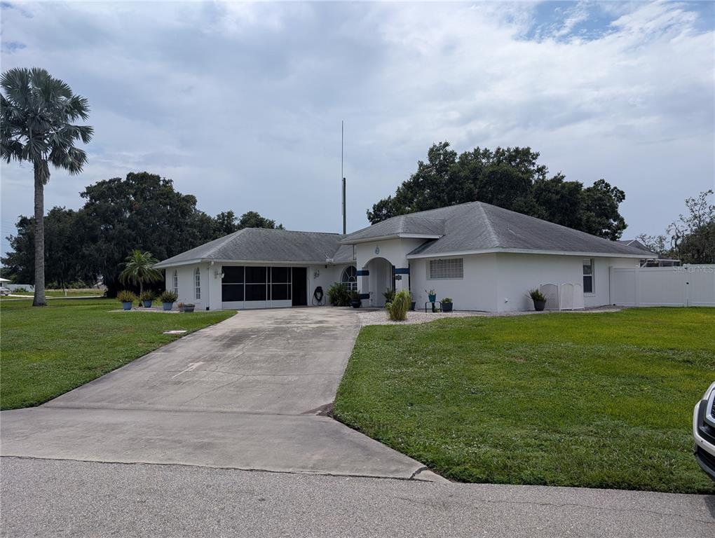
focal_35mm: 24
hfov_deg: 71.5
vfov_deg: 56.9
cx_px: 358
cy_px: 269
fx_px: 496
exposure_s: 1/2037
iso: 22
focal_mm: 6.9
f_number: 1.68
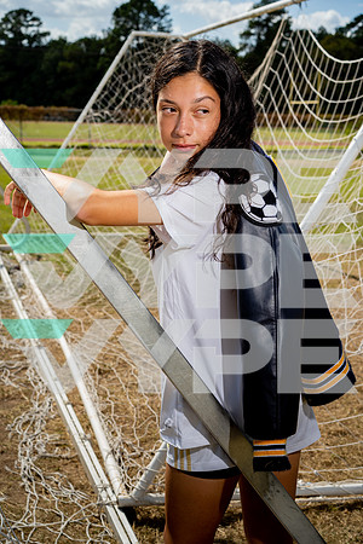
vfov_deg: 36.2
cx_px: 182
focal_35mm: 55
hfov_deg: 24.6
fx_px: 832
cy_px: 272
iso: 50
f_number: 7.1
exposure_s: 1/250
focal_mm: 55
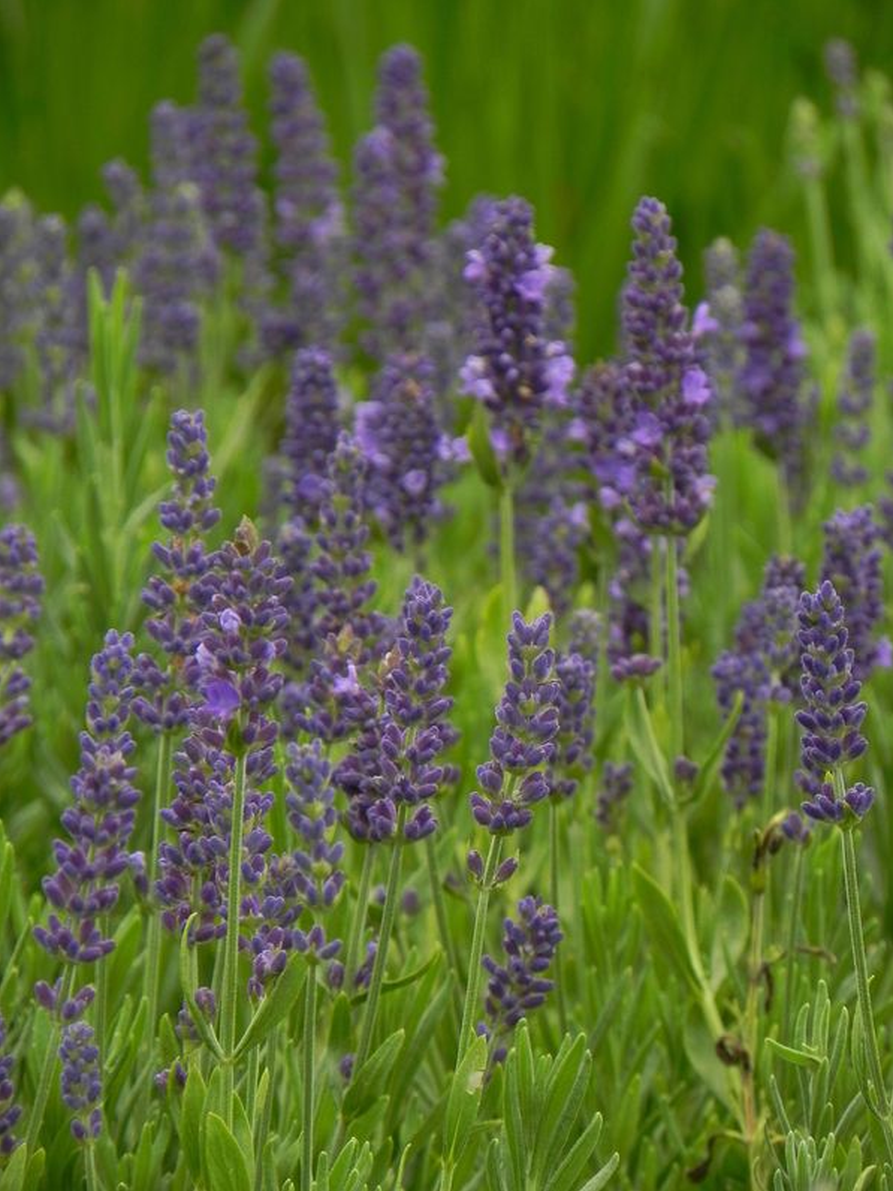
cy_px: 594
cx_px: 447
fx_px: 13036
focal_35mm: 379
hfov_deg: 3.9
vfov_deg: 5.2
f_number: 5
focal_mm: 67.2
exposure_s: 1/250
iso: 160
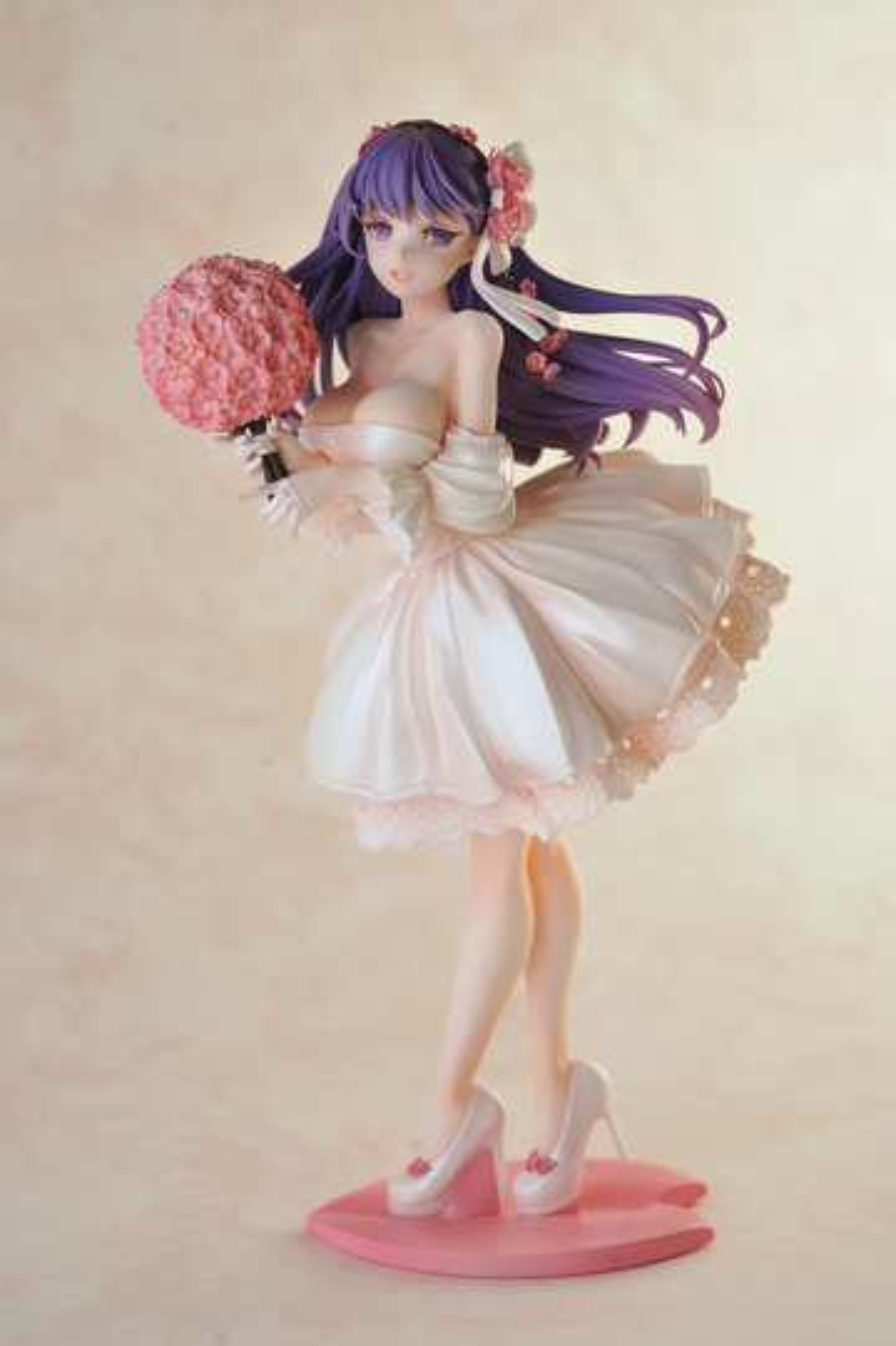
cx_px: 448
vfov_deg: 33.4
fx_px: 2243
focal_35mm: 60
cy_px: 673
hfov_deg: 22.6
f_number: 9
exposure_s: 1/1.3
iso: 200
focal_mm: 60
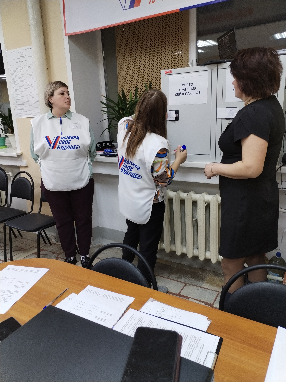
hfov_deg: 48.2
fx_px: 319
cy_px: 191
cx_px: 143
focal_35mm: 29
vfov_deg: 61.7
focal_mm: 4.75
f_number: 1.8
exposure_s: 1/50
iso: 202
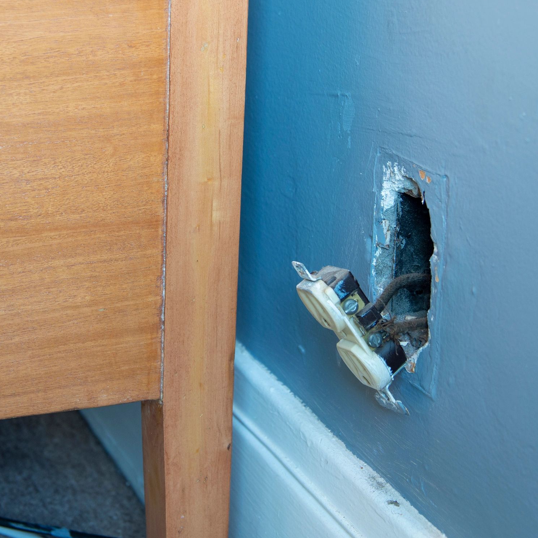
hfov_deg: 21.4
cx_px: 223
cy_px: 266
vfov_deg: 21.4
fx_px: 1424
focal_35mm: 81
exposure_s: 1/10
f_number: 4
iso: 200
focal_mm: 34
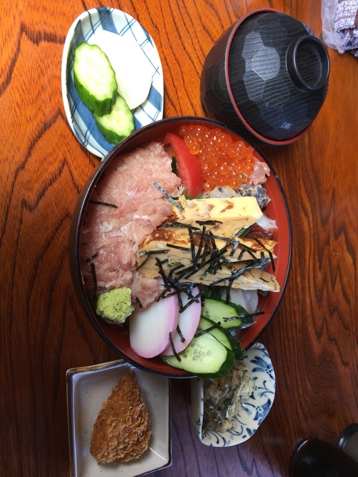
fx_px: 400
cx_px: 179
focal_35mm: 29
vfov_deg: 61.7
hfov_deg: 48.2
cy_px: 238
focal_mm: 4.15
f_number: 2.2
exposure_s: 1/40
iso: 25
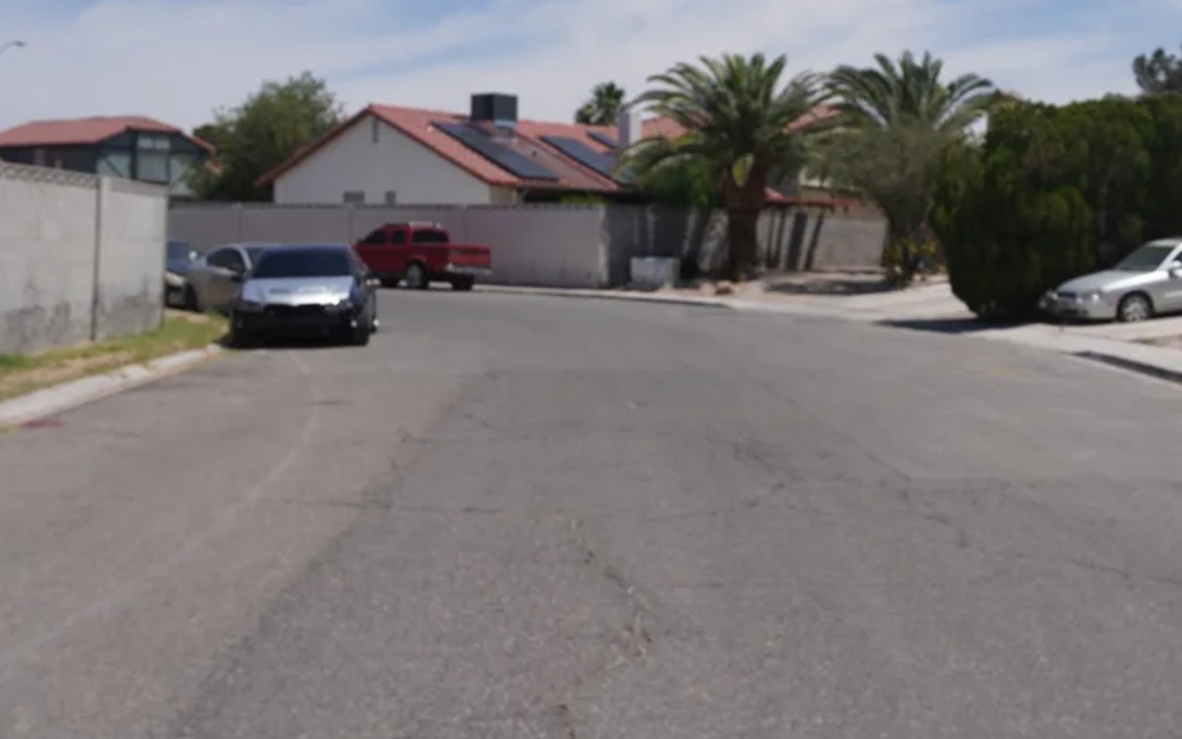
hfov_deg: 41.6
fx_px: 1536
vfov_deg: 26.9
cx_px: 777
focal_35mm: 48
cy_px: 256
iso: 100
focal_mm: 23
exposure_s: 1/400
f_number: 8
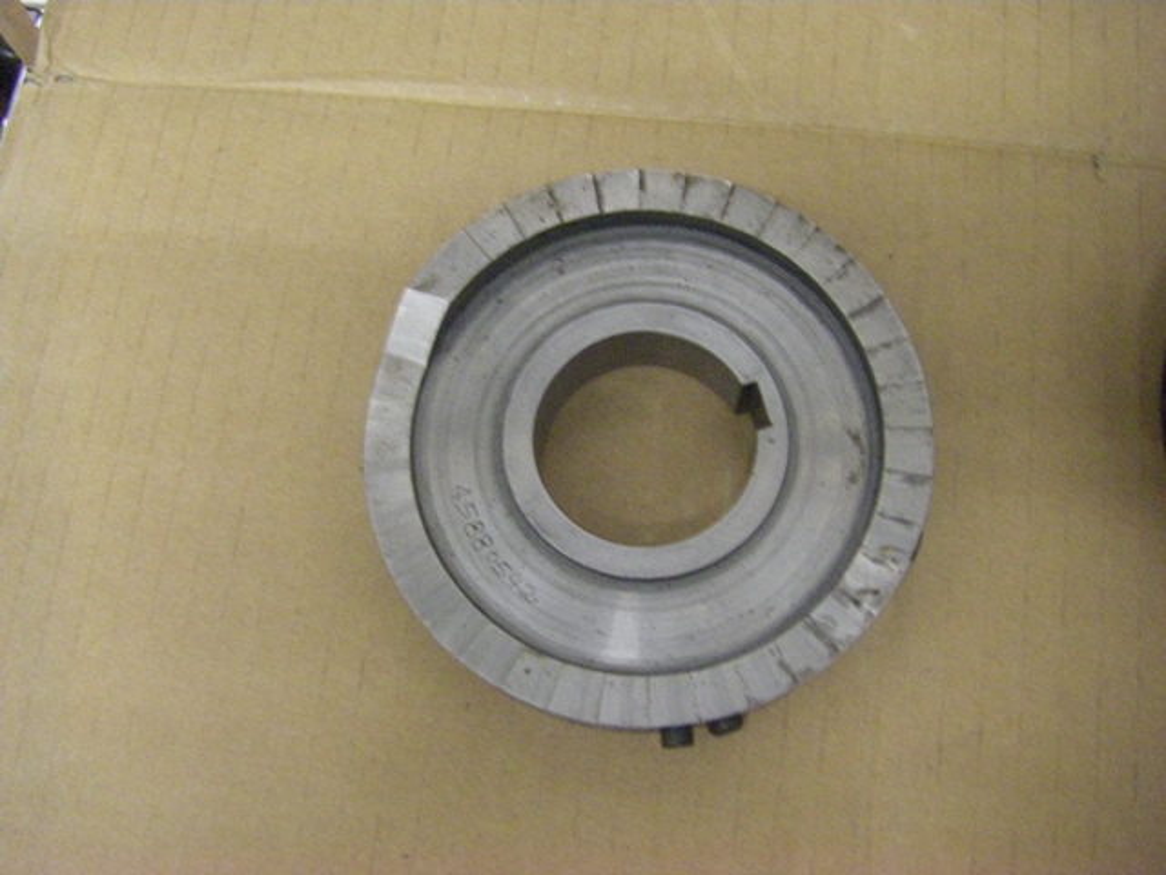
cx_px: 583
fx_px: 1280
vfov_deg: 37.7
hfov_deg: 49.0
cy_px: 438
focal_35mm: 38
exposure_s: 1/13
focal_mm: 6.3
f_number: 3.5
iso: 800
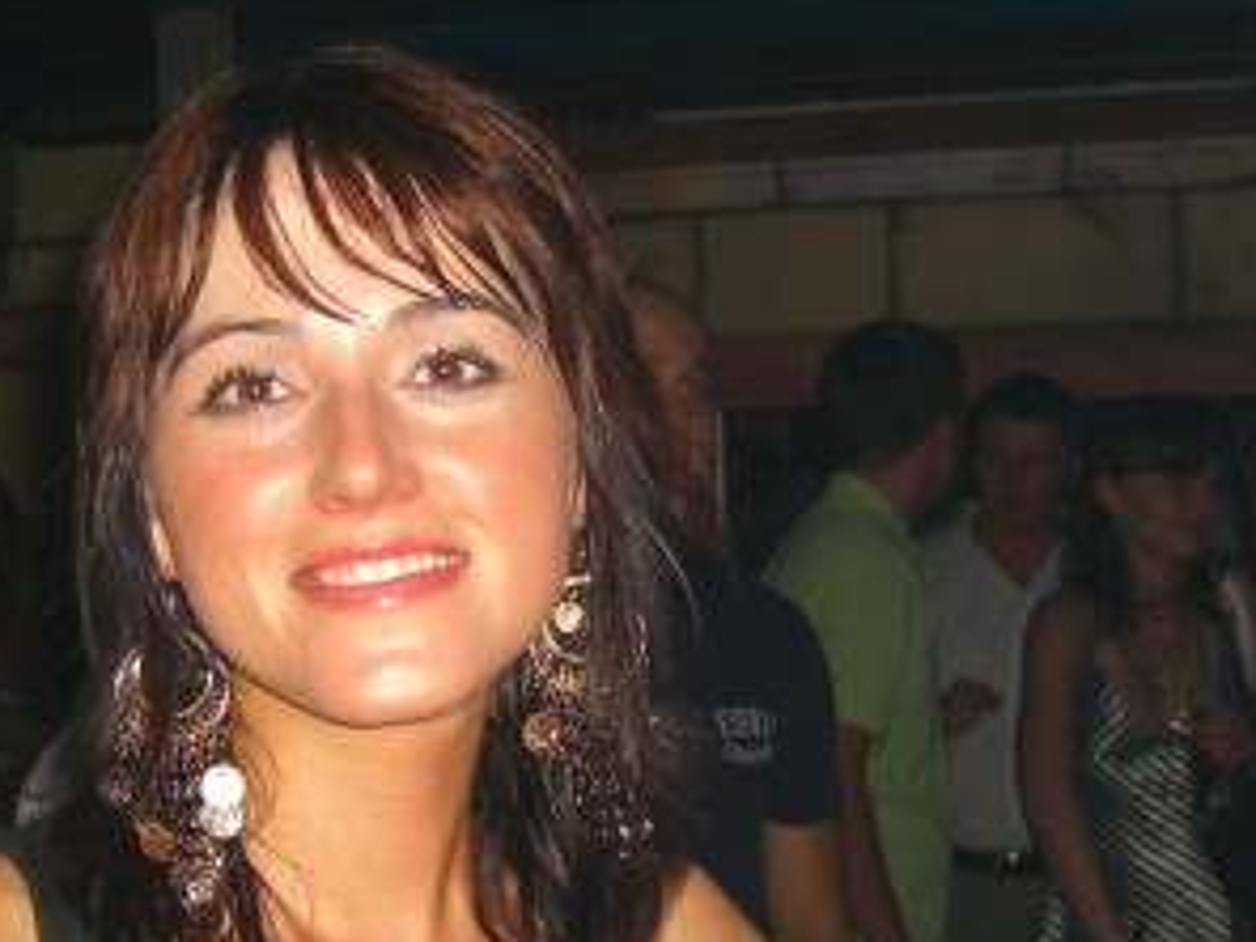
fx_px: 2794
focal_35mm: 77
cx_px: 569
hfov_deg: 25.3
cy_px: 721
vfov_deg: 19.0
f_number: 2.8
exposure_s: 1/60
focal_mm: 7.9
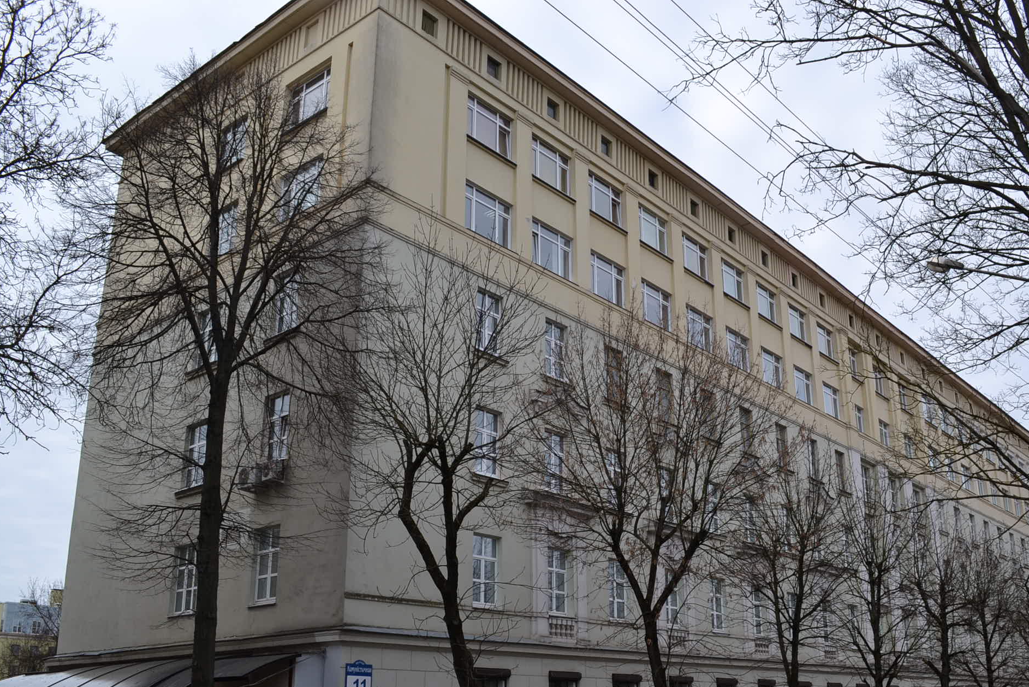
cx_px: 586
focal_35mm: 33
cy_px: 419
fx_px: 943
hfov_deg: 57.0
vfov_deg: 39.8
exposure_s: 1/160
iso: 100
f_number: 6.3
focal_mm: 18
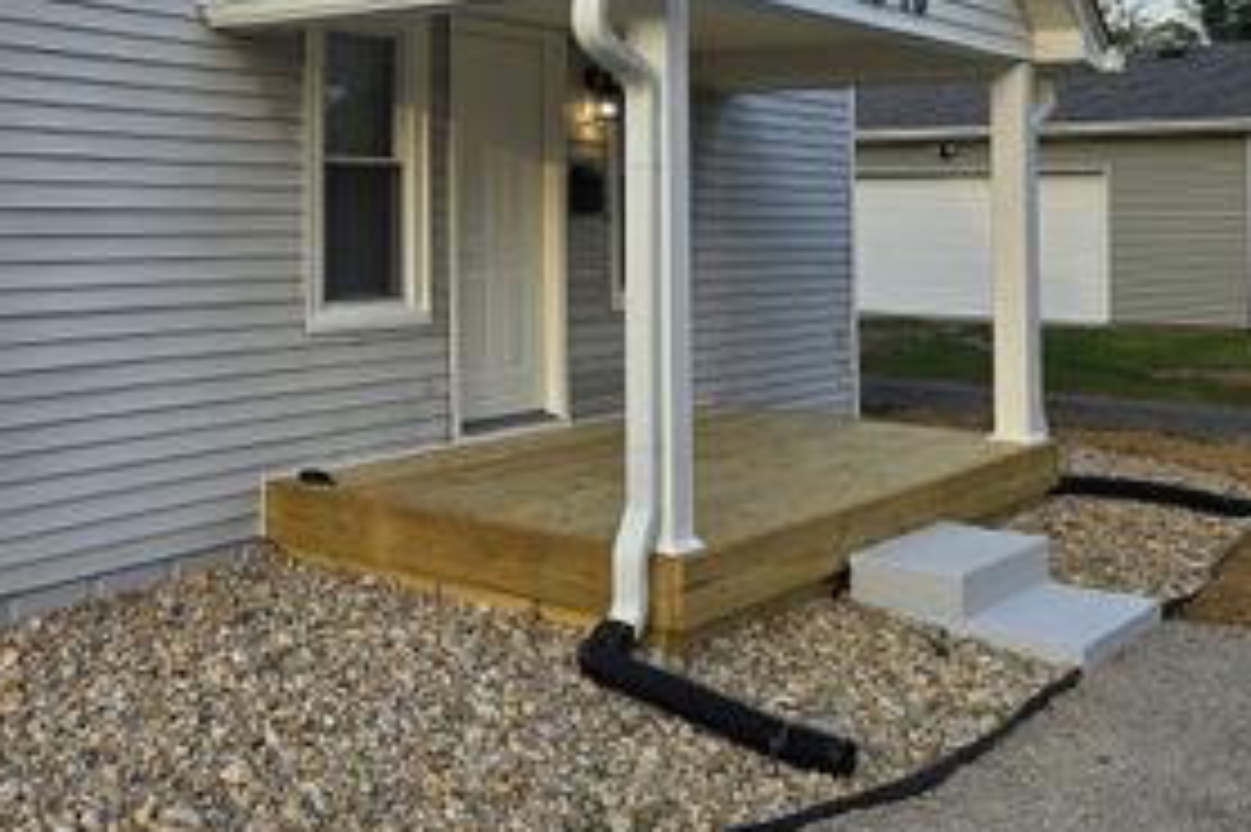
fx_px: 1493
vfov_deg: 30.3
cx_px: 189
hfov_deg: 42.6
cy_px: 155
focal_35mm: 43
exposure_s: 1/236
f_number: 1.7
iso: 12
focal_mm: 6.3
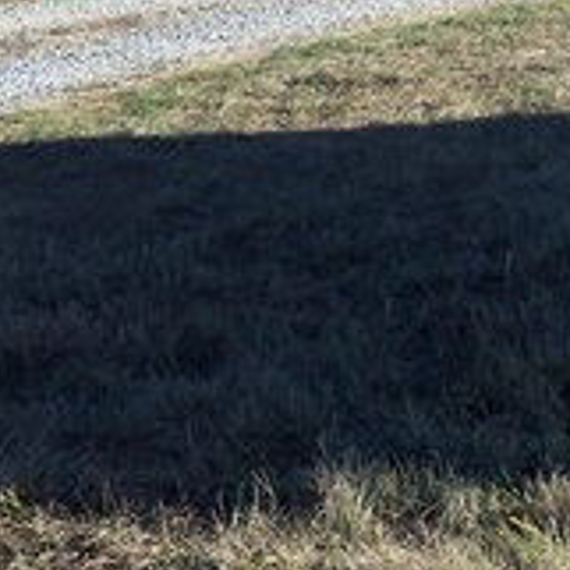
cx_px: 538
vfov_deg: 14.3
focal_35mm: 118
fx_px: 2198
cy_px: -106
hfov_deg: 14.6
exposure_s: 1/500
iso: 80
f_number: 2.9
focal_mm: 5.7
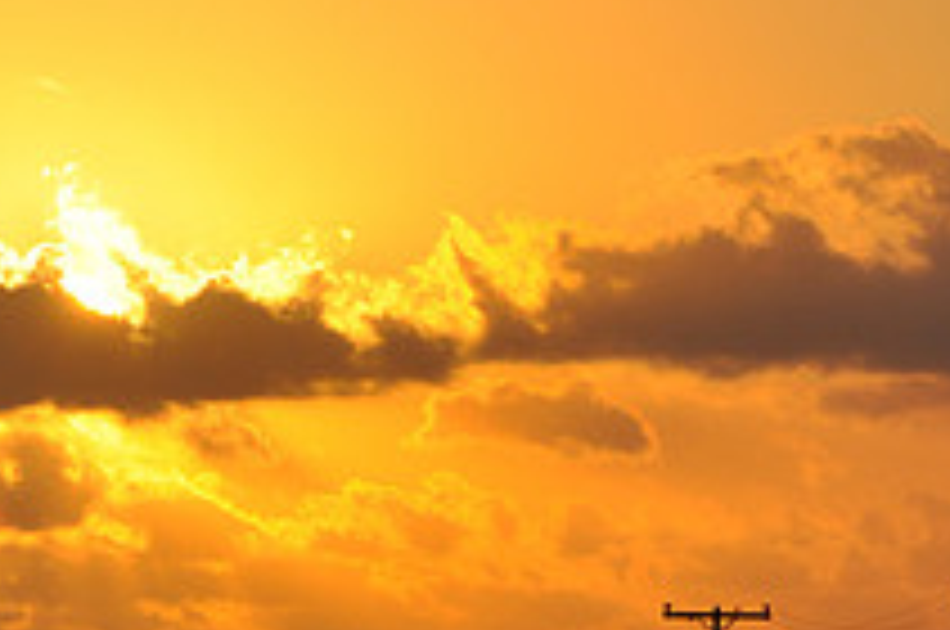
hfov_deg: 4.8
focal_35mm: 432
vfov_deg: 3.2
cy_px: 362
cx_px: 45
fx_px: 11392
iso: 200
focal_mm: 105
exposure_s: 1/500
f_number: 11
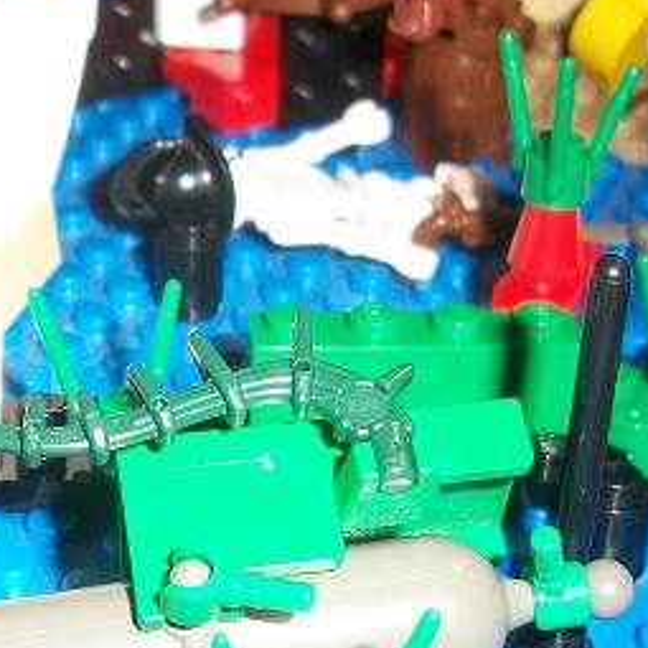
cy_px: 391
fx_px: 1885
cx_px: -121
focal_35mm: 89
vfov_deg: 19.5
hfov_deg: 18.5
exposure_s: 1/60
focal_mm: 6.3
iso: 80
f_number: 3.1
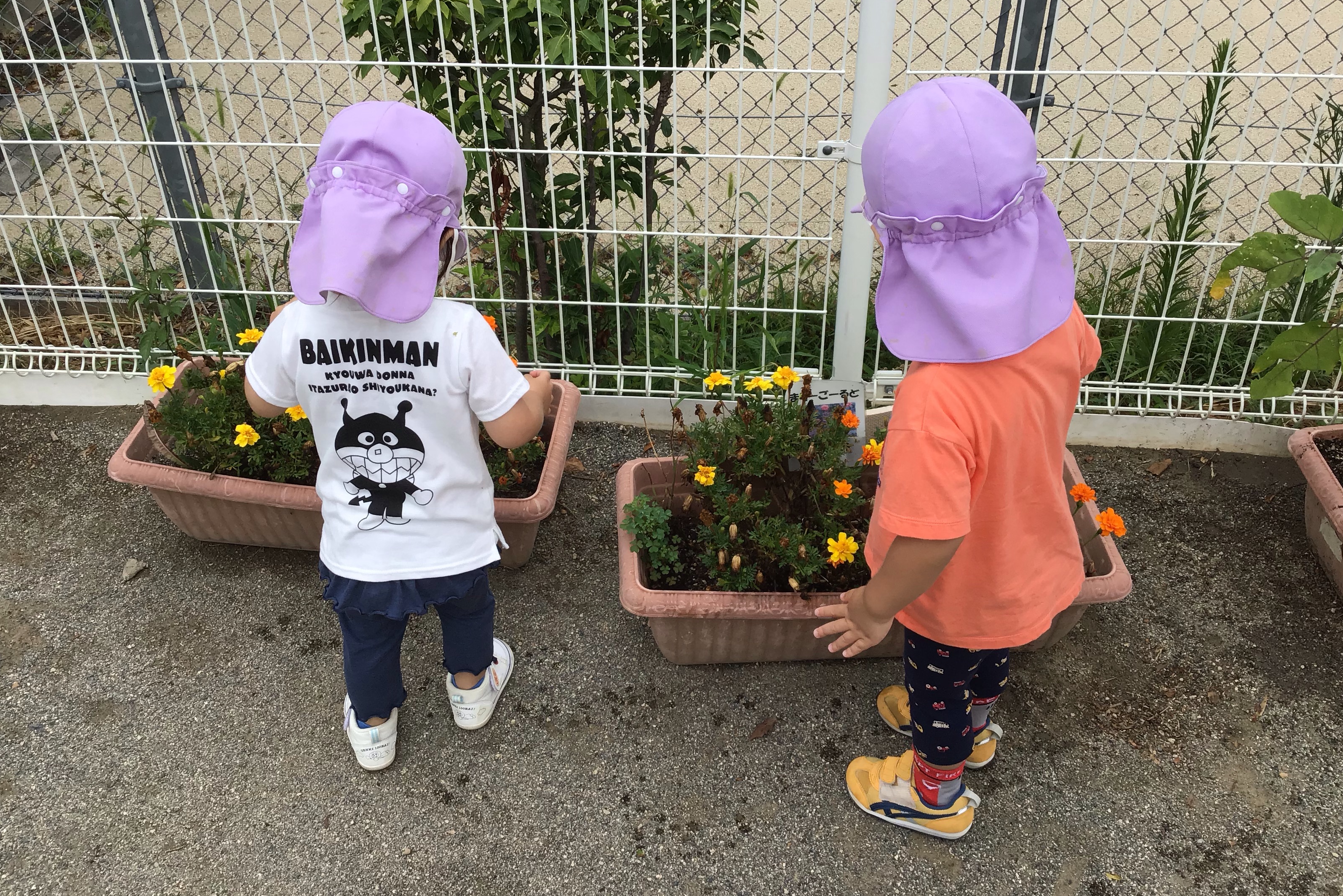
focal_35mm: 33
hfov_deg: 57.2
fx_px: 1231
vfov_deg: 40.0
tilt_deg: -41.0
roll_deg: +0.0
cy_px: 444
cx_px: 658
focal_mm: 3.3
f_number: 2.4
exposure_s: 1/231
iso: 25
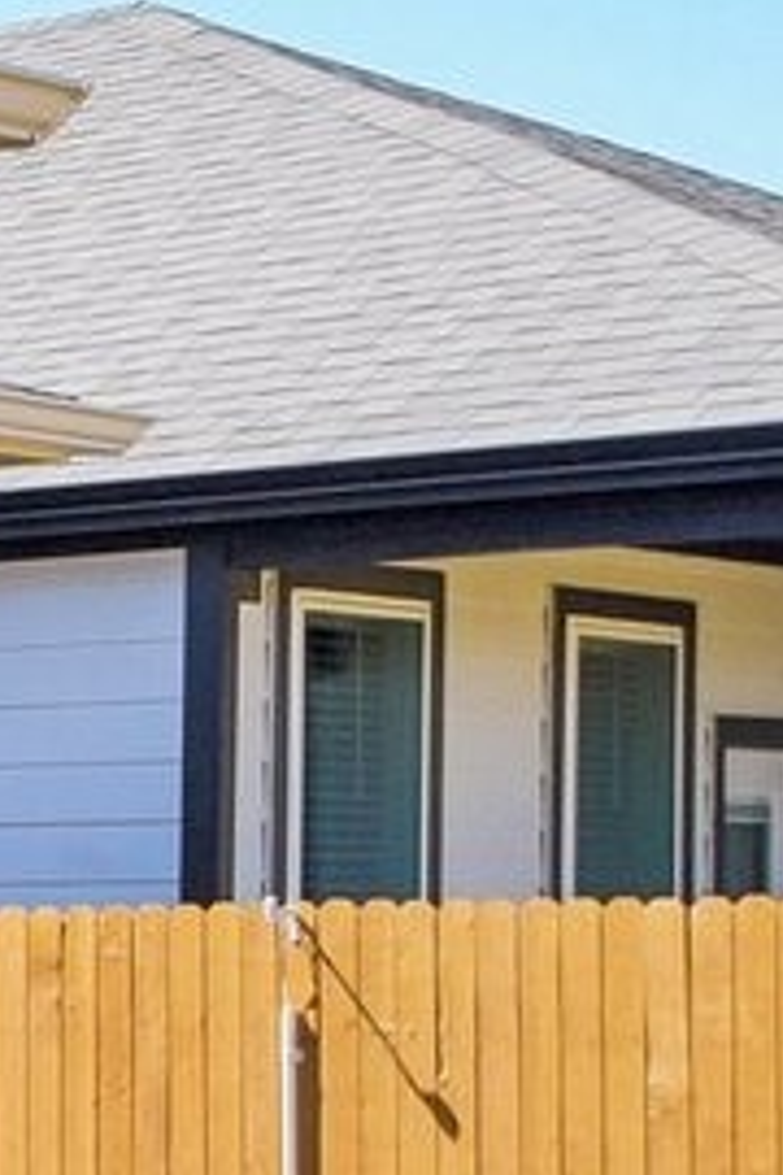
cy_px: 814
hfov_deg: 7.6
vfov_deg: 16.2
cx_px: -2301
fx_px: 4110
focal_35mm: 126
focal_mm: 14
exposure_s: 1/400
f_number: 8
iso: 400
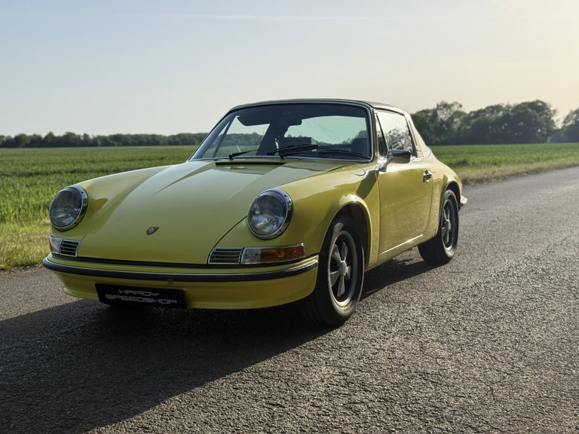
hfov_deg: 39.7
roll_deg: +0.4
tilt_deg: -5.2
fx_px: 803
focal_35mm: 48
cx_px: 290
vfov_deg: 30.3
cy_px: 217
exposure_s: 1/6024
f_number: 1.78
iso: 64
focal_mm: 6.76
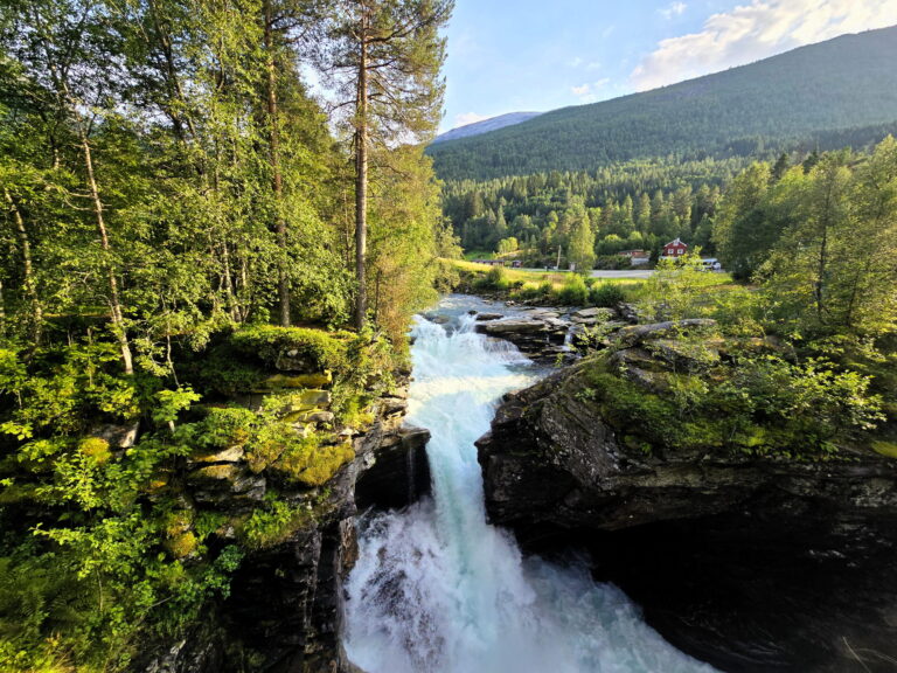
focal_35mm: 13
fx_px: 337
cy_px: 336
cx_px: 448
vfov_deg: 89.9
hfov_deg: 106.2
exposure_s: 1/622
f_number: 2.2
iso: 50
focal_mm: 2.2
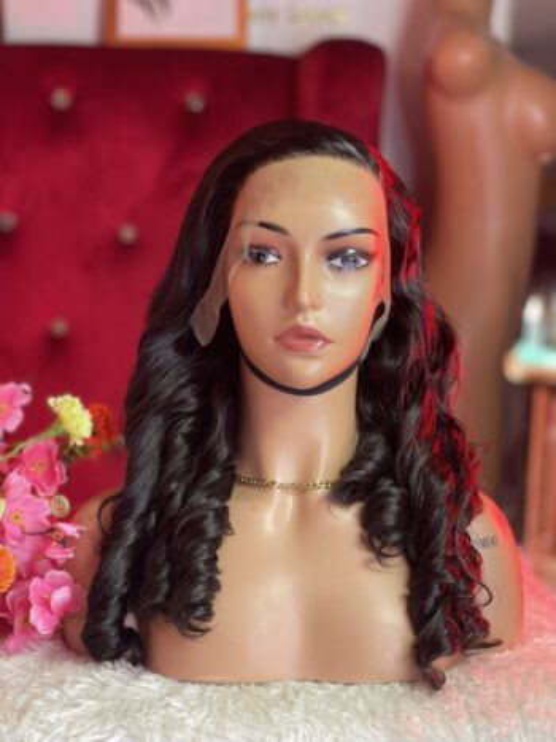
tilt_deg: -6.7
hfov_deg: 22.9
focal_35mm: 64
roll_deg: -0.2
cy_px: 371
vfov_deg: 30.3
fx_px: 1371
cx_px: 278
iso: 100
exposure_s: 1/121
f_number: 2.2
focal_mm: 7.5
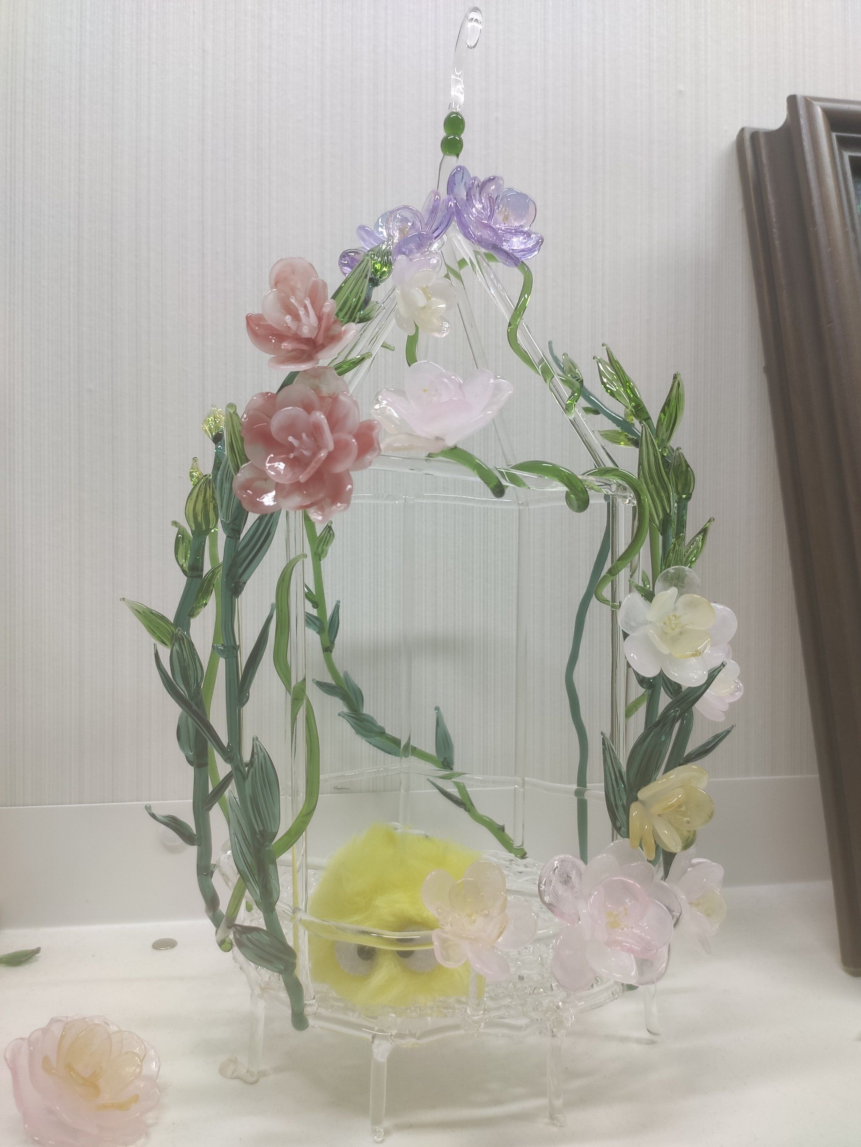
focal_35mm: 26
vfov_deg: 67.3
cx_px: 430
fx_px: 862
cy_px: 574
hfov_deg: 53.1
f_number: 1.75
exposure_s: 1/100
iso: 169
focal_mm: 4.77
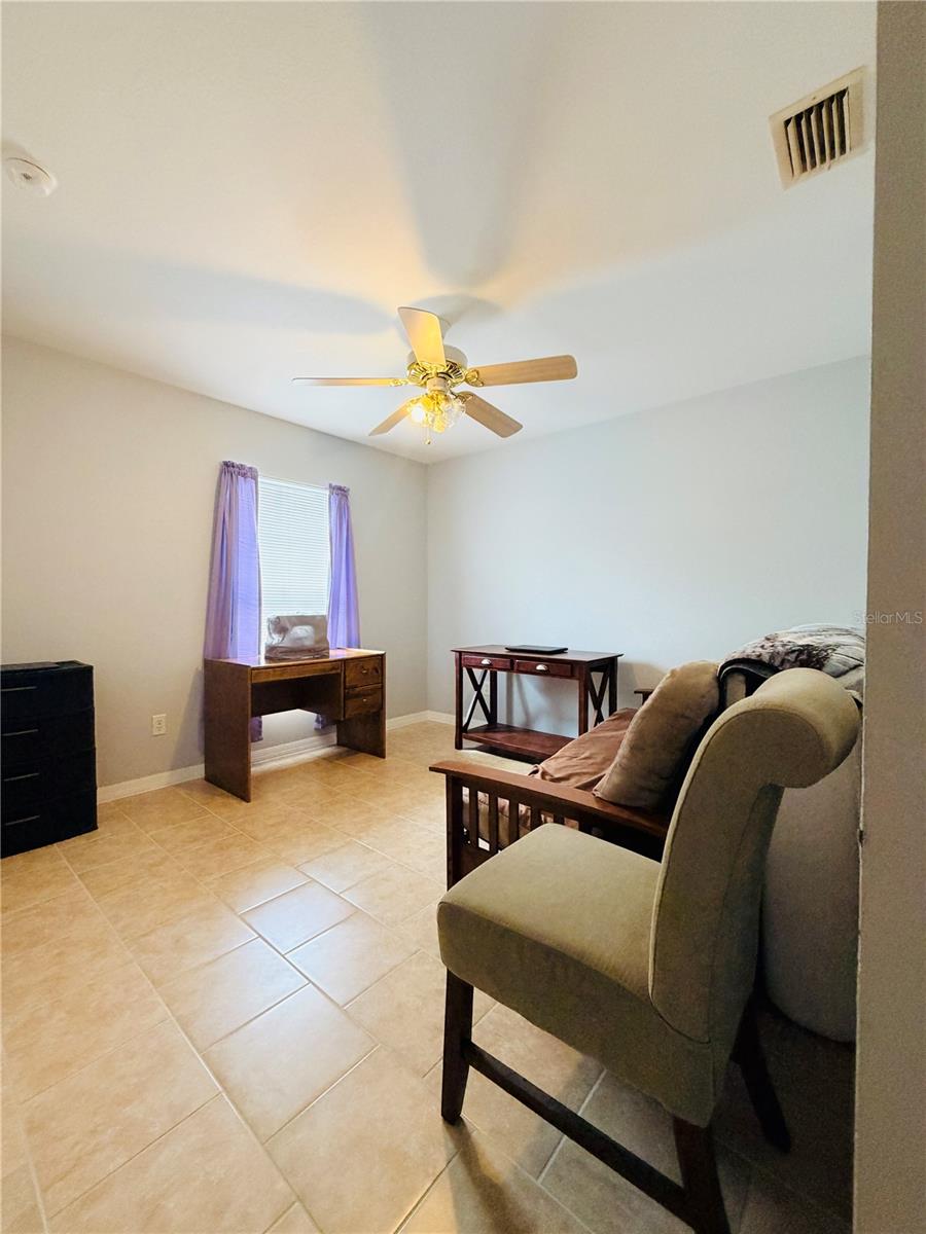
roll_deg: +0.5
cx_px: 463
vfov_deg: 102.1
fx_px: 499
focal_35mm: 14
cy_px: 617
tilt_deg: -1.7
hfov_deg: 85.7
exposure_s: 1/60
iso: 320
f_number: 2.2
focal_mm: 2.22
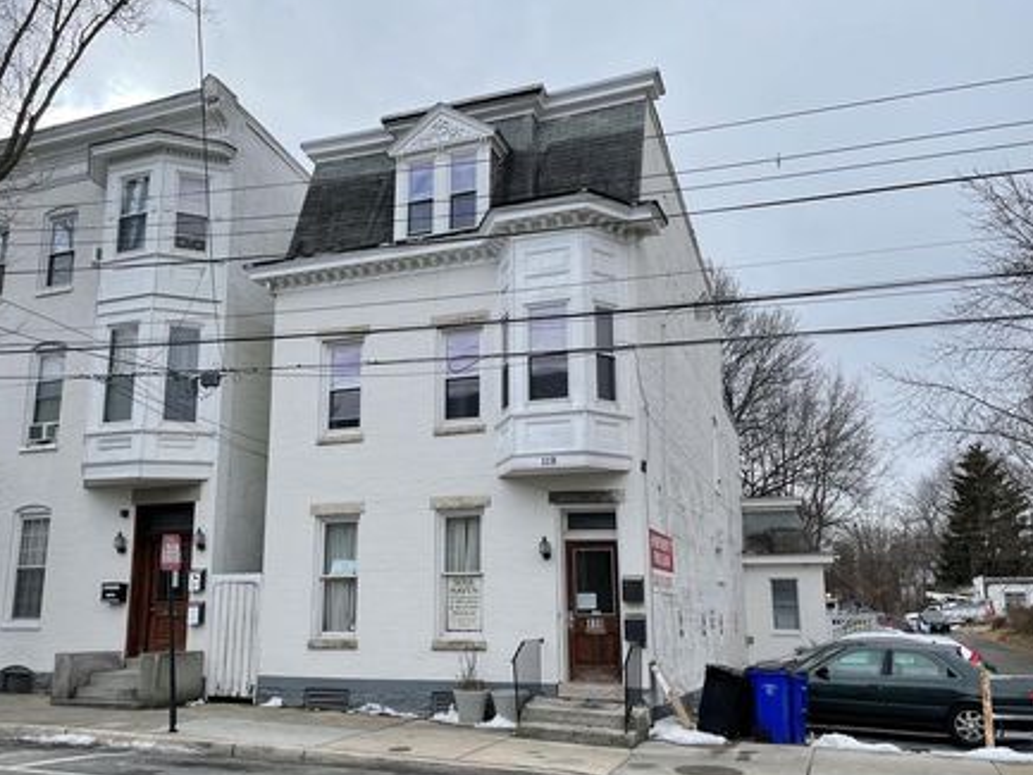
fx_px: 895
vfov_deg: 46.7
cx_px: 460
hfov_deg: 59.8
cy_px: 428
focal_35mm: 30
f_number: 1.6
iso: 32
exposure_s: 1/1689
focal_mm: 5.1
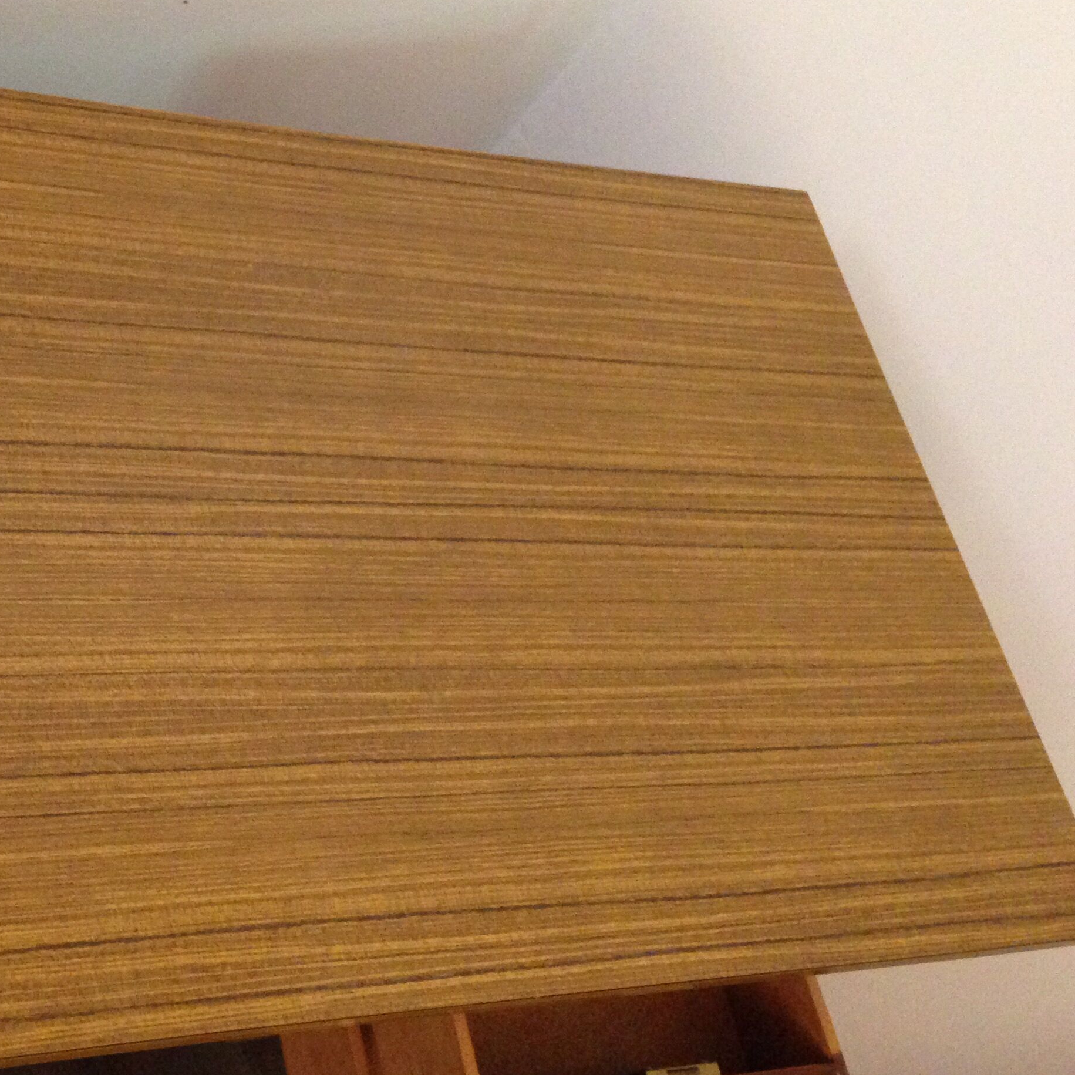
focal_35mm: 52
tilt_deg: -53.6
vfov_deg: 32.8
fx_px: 1827
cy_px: 486
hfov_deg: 31.5
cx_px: 136
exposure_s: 1/17
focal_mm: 4.12
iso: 400
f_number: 2.4
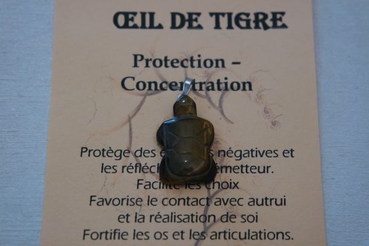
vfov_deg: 17.7
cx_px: 184
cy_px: 123
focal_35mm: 77
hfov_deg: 26.3
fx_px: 789
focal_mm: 50
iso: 3200
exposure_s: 1/60
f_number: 5.6
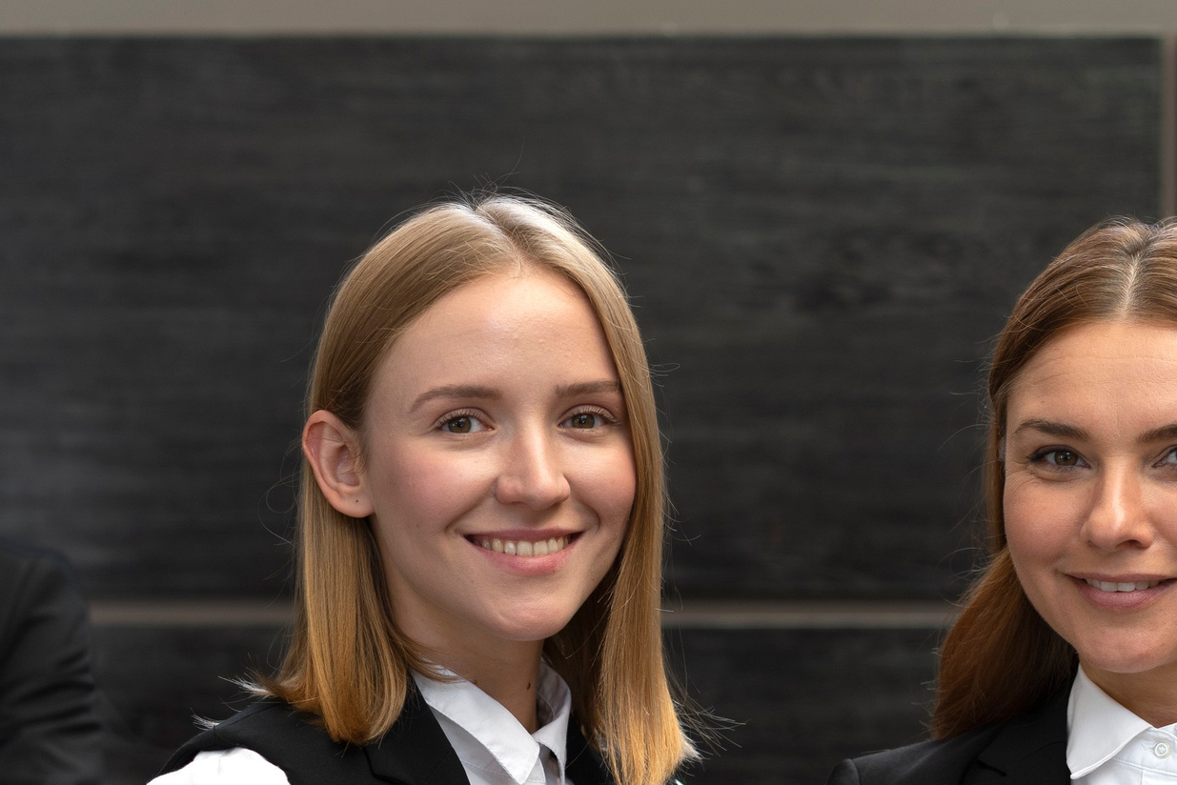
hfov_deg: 17.9
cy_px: 760
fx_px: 3728
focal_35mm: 114
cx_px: 490
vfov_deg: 11.9
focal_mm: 55
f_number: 3.2
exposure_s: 1/125
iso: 320
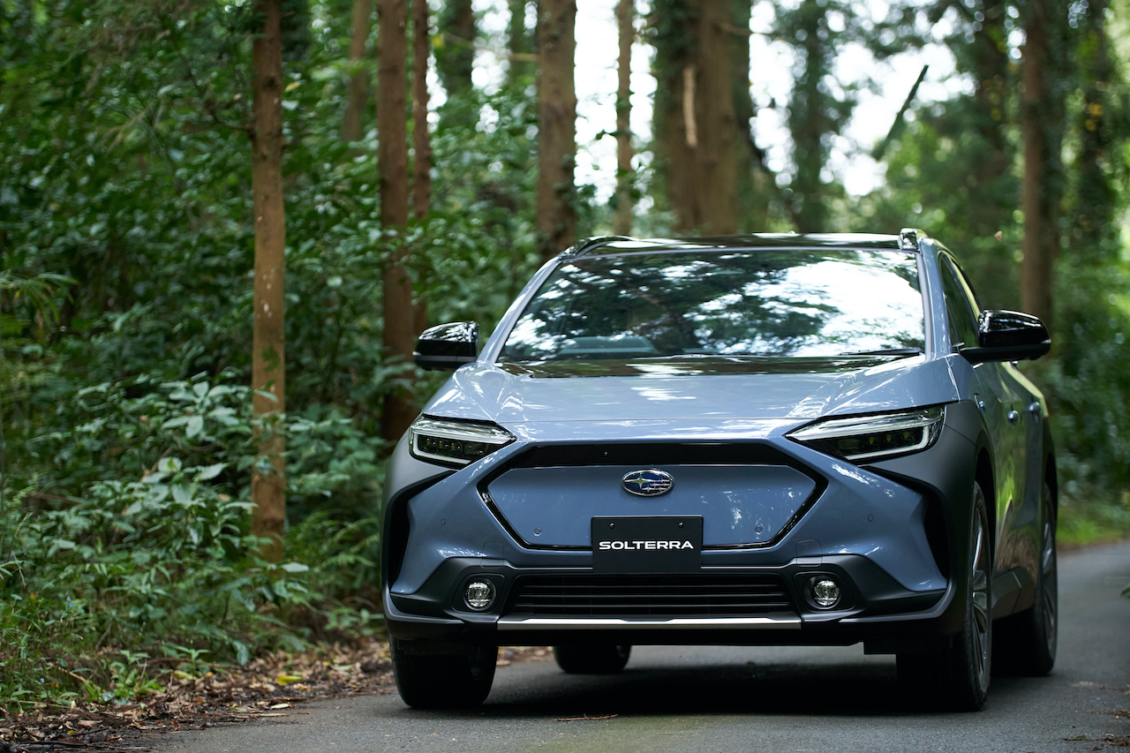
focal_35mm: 150
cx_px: 565
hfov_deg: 13.7
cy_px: 376
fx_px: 4707
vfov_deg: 9.1
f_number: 1.8
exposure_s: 1/800
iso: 1600
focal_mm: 100
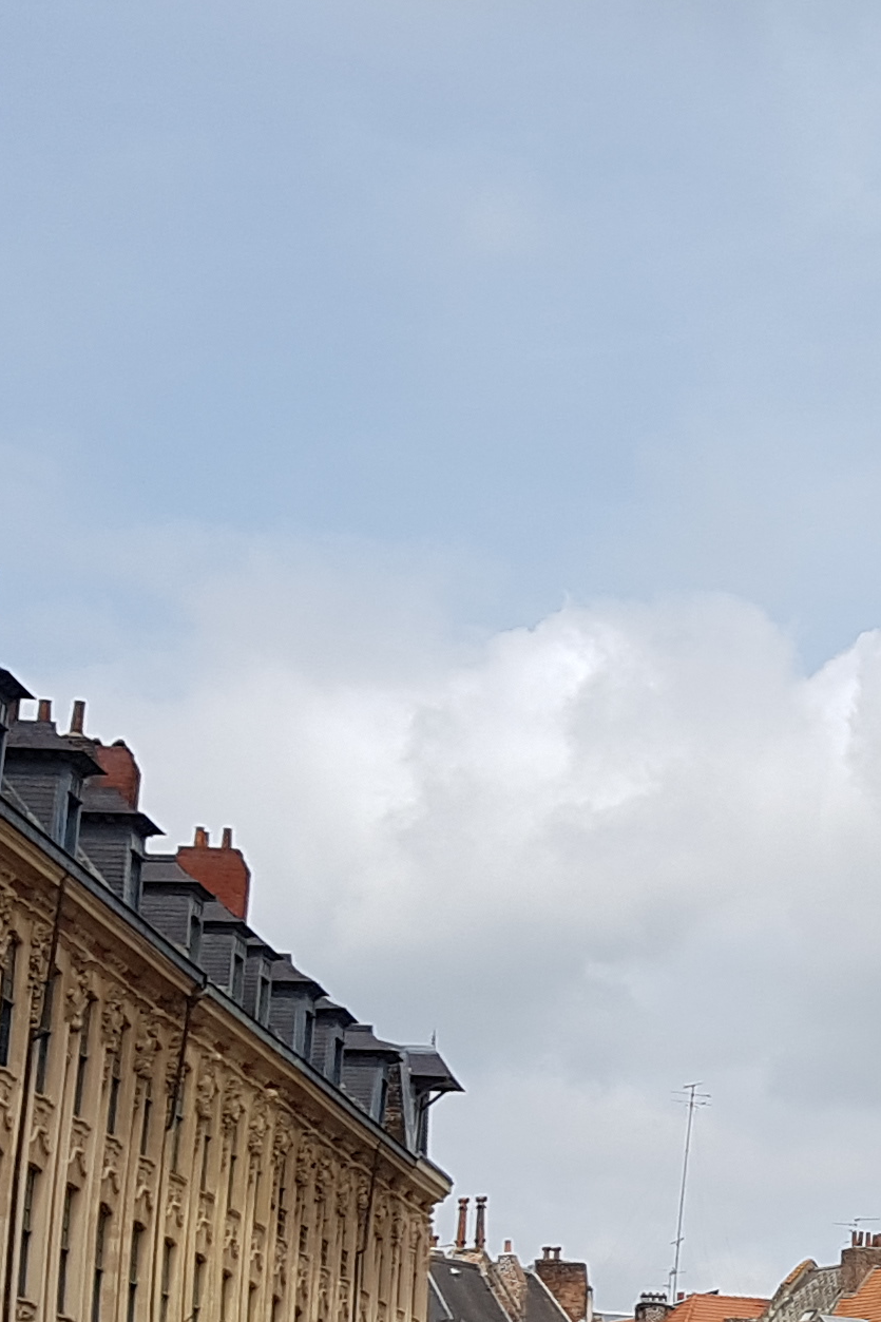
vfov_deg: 23.1
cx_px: 1608
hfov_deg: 13.9
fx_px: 3194
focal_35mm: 87
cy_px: 1002
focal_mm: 4.2
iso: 50
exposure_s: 1/2648
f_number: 1.7
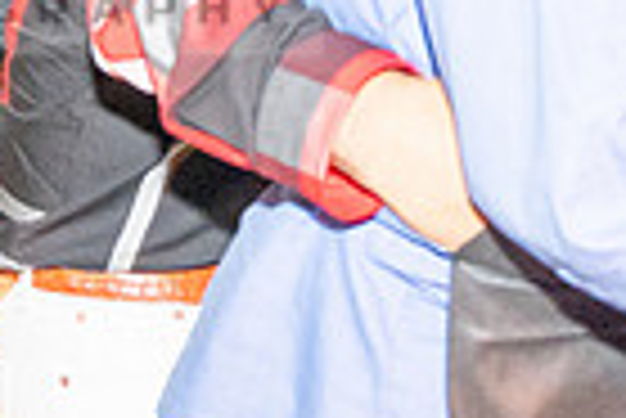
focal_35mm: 117
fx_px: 2037
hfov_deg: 16.9
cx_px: -59
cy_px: -52
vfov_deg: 11.6
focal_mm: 28
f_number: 5
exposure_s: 1/80
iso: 2500
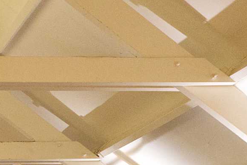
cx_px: -110
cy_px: 339
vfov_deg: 8.6
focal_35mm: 150
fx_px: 1030
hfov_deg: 13.0
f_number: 5
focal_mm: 35
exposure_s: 1/160
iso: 8000
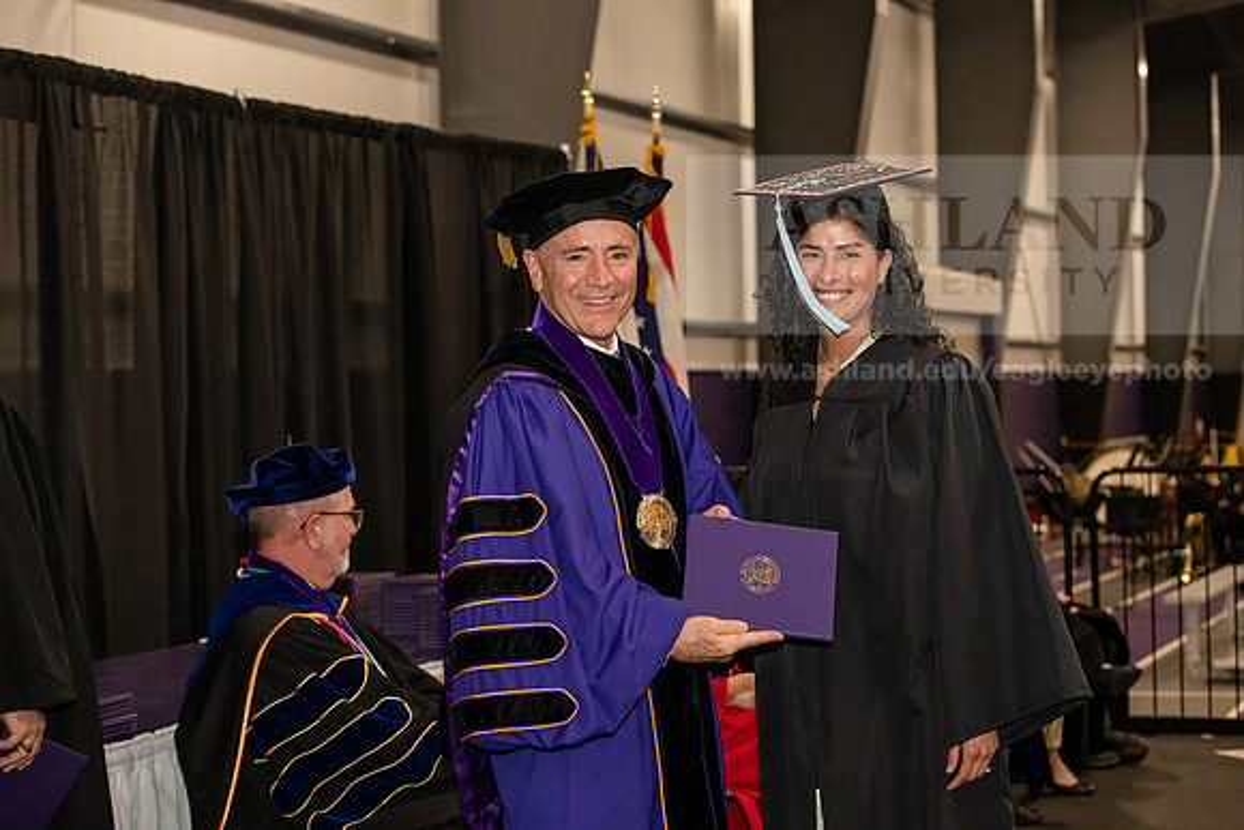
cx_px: 622
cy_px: 415
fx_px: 2419
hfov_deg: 28.8
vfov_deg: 19.5
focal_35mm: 70
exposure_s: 1/200
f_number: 5
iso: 2500
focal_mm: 70
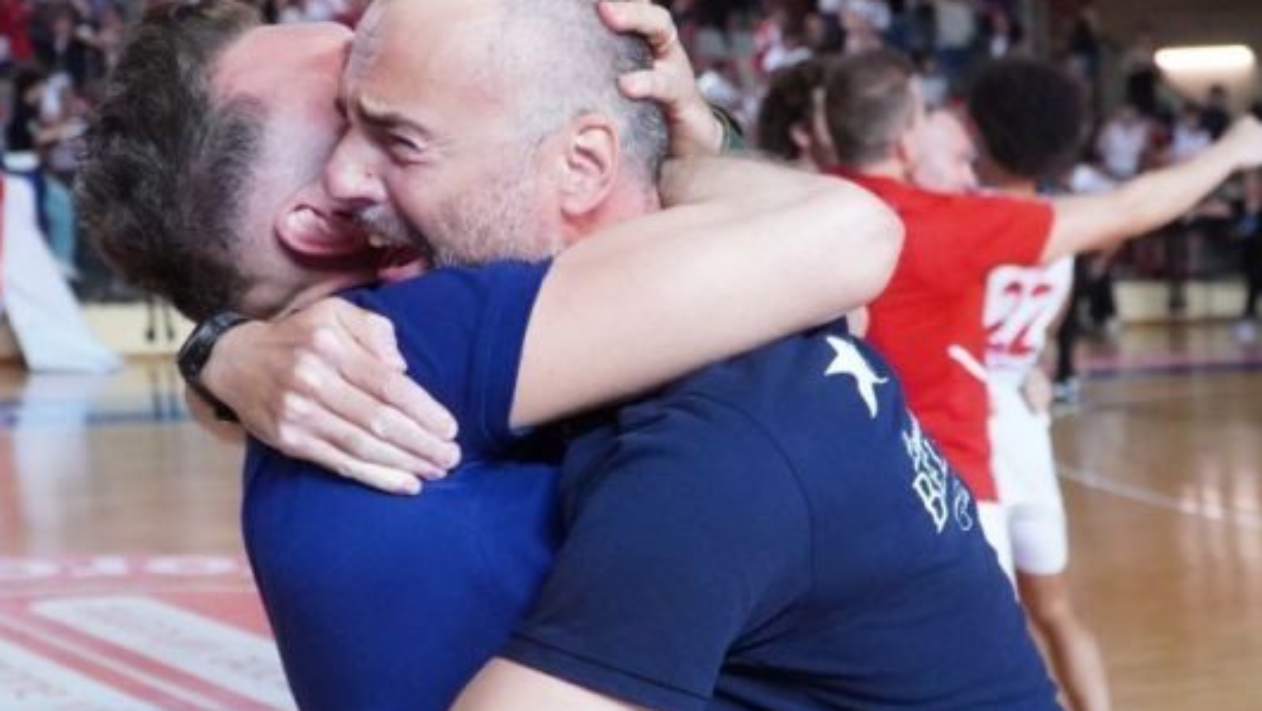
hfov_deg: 29.7
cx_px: 542
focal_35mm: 71
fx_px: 2376
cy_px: 390
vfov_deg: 17.0
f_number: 4
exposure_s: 1/1000
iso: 5000
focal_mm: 30
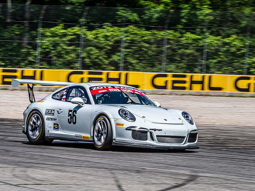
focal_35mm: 336
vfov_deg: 4.4
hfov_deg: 5.9
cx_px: 137
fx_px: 2473
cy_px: 95
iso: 400
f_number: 20
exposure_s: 1/250
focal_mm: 150
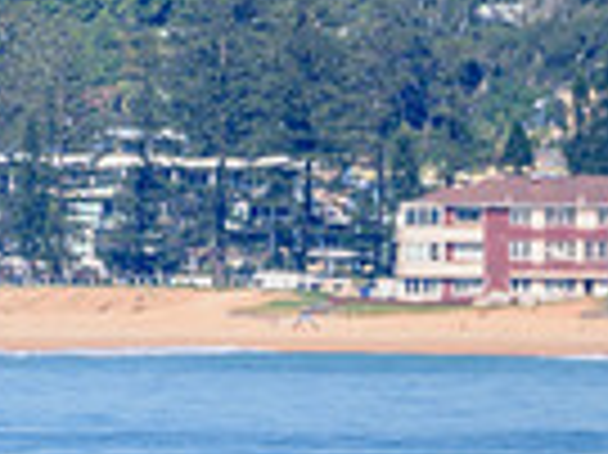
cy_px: 524
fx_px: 36273
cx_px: 1058
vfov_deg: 0.7
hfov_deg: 1.0
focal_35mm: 2067
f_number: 5.6
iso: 125
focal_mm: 500
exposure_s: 1/2000
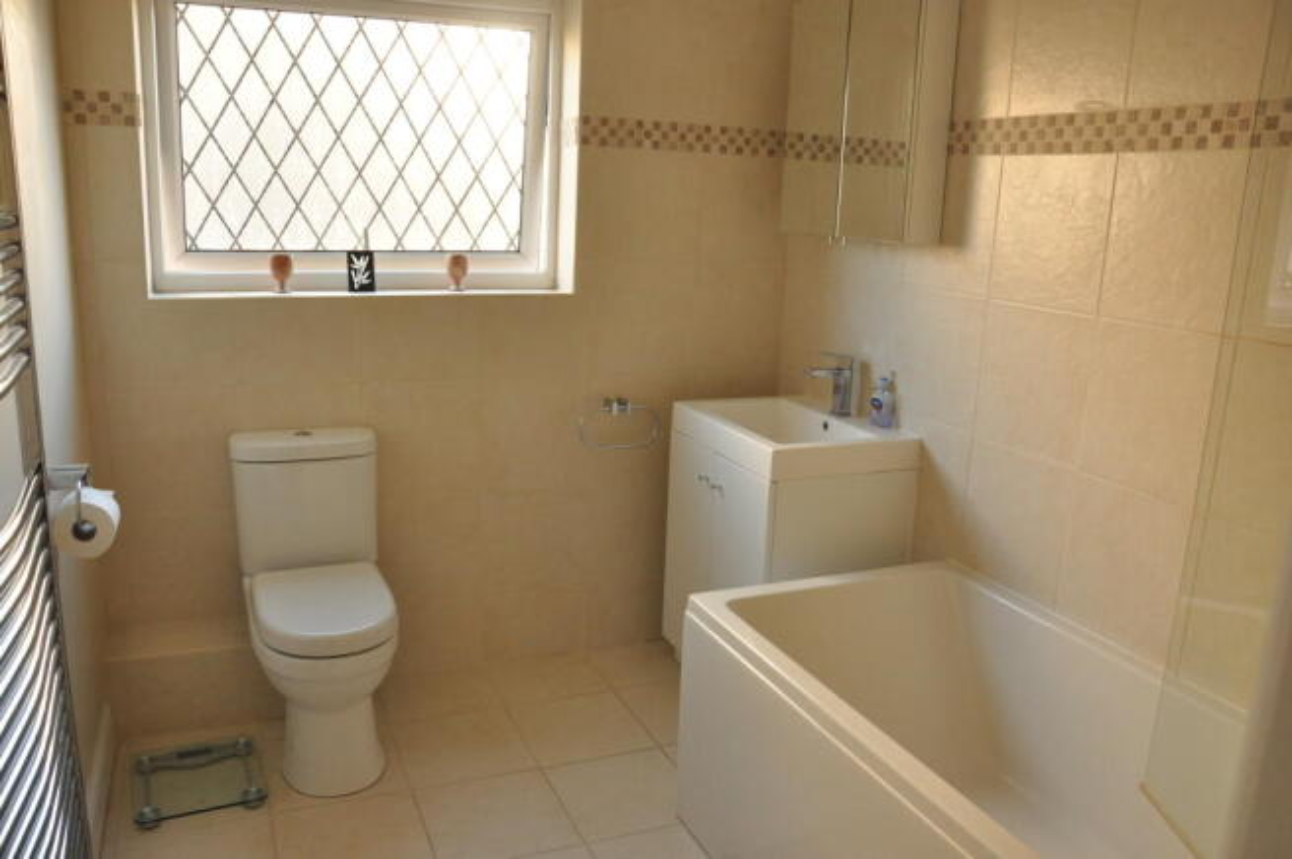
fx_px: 968
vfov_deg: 47.8
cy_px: 430
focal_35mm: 27
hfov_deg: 67.4
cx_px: 646
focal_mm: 18
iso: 1250
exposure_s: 1/80
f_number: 5.6
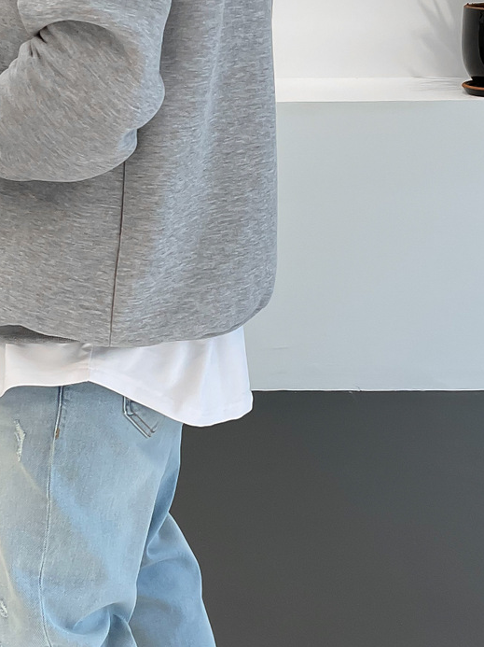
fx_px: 1250
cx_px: 217
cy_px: 305
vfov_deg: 29.0
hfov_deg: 21.9
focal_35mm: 67
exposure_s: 1/100
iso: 25
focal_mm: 3
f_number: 1.8
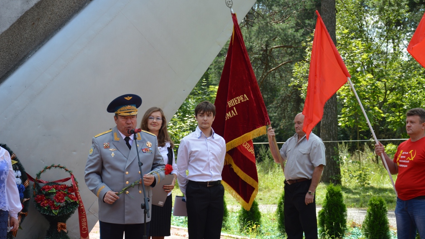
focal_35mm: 98
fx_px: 1104
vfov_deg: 12.4
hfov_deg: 21.8
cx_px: 211
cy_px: 131
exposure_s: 1/125
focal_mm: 62
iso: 100
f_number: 5.6
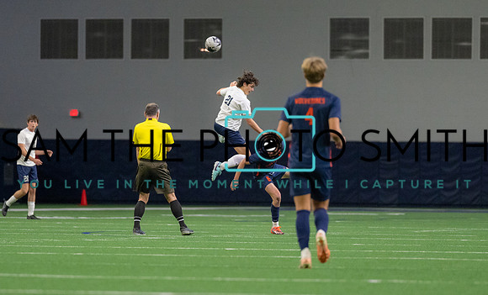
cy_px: 152
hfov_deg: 6.4
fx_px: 4353
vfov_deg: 3.9
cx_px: 218
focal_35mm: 330
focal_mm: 200
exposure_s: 1/1250
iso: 5000
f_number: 2.8
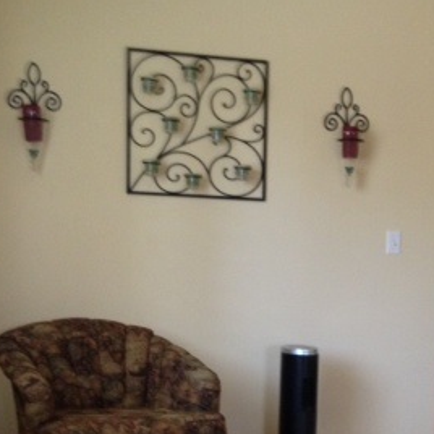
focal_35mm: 74
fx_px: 1050
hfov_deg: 23.1
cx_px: 340
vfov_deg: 23.0
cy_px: 361
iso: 160
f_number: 2.4
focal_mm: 4.28
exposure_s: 1/20
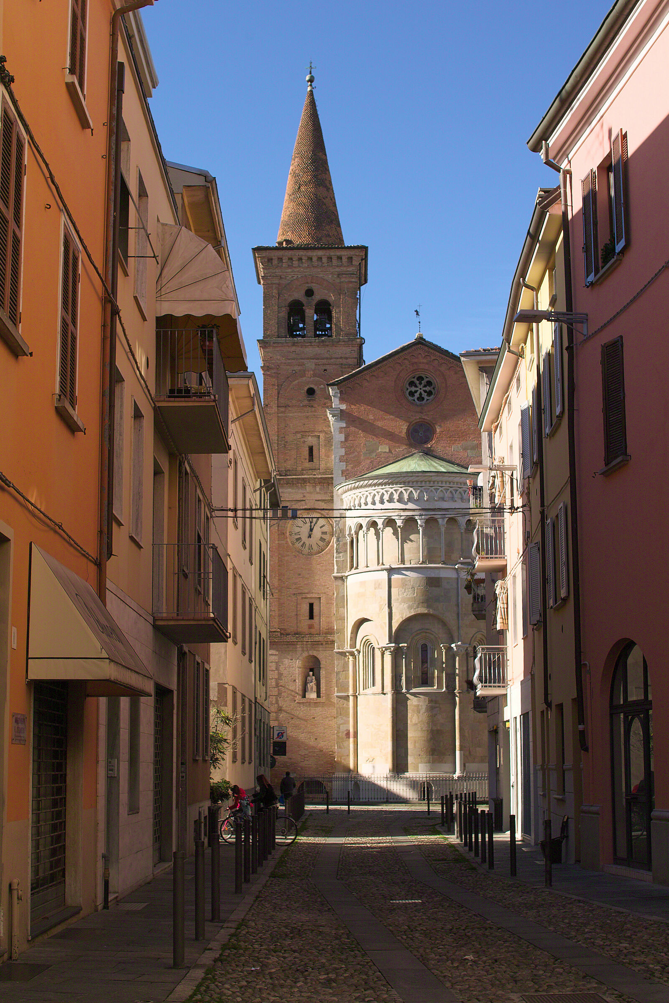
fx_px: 1449
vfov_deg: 38.2
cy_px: 502
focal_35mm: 52
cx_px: 334
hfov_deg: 26.0
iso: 100
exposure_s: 1/250
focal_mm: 30
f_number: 6.3
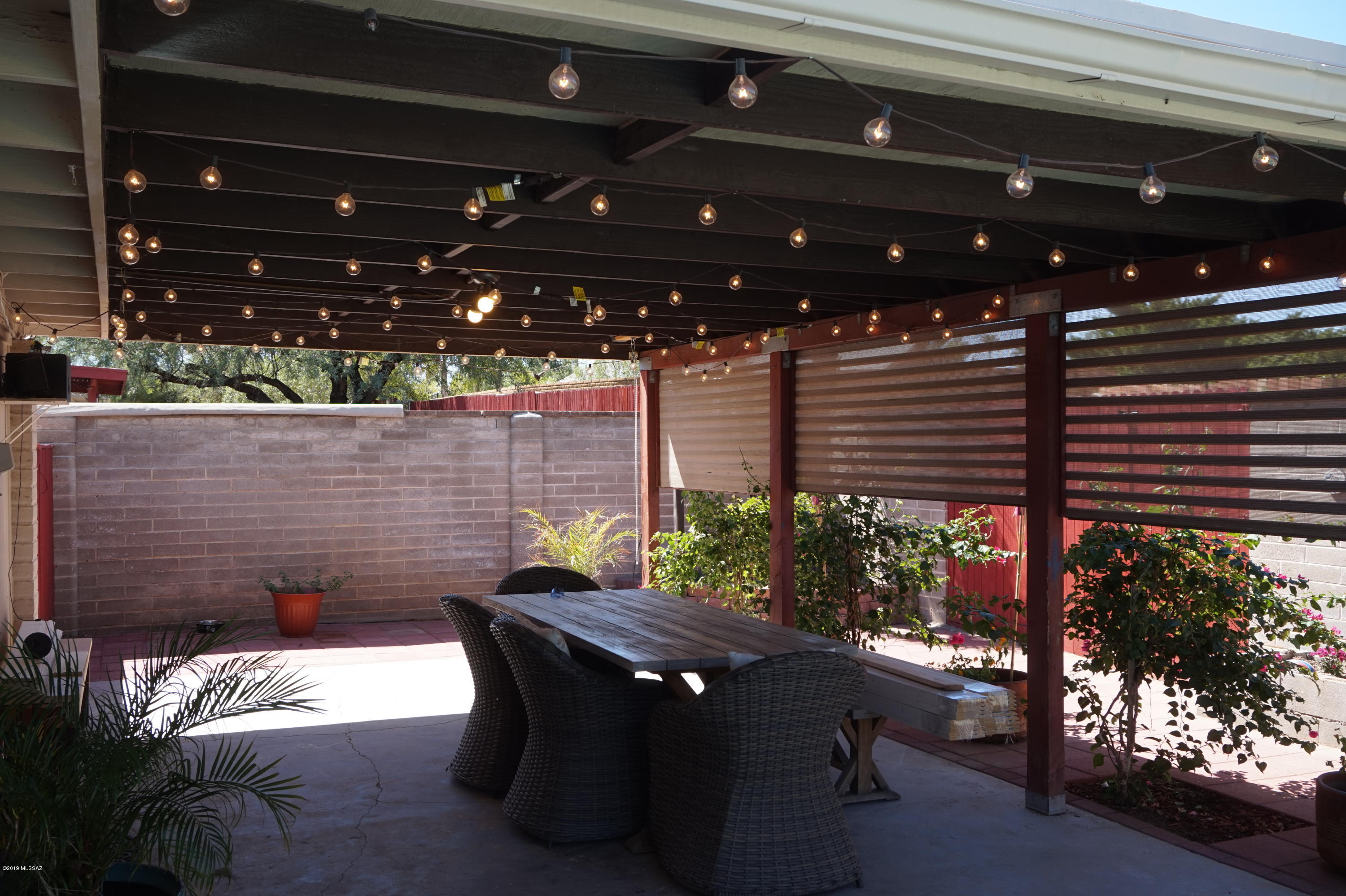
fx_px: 1289
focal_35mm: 34
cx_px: 673
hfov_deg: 55.1
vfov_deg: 38.3
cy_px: 448
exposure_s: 1/100
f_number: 7.1
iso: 100
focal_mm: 23
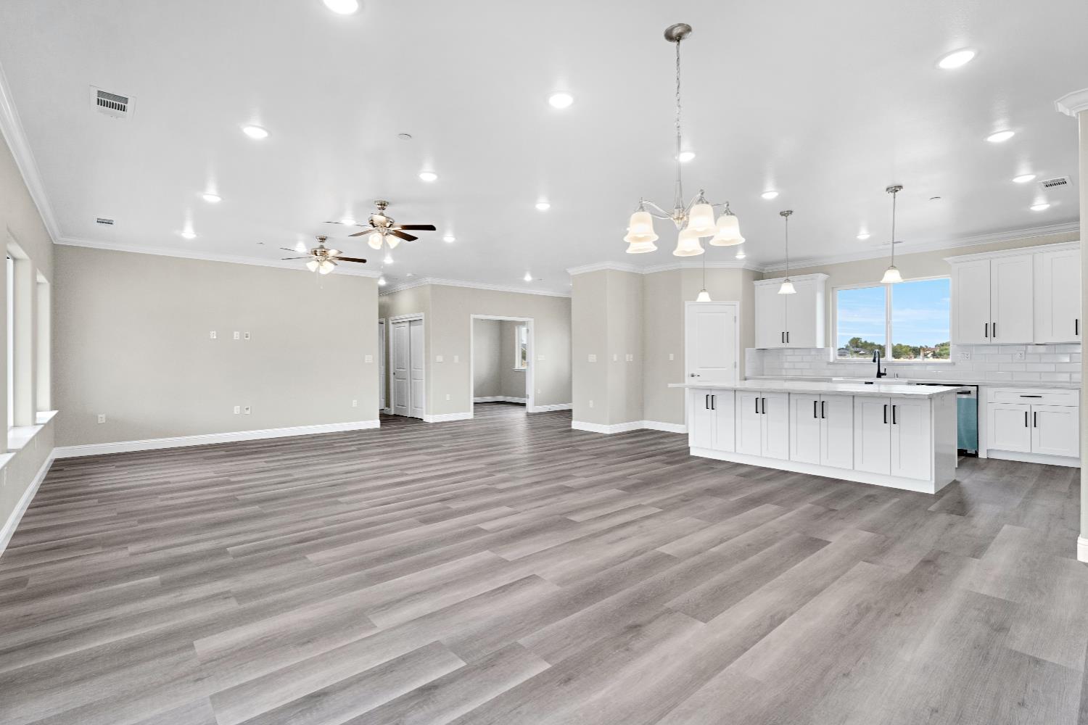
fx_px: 453
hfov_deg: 100.4
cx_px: 544
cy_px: 362
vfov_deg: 77.3
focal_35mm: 15
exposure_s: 1/30
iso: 320
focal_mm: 10
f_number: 8
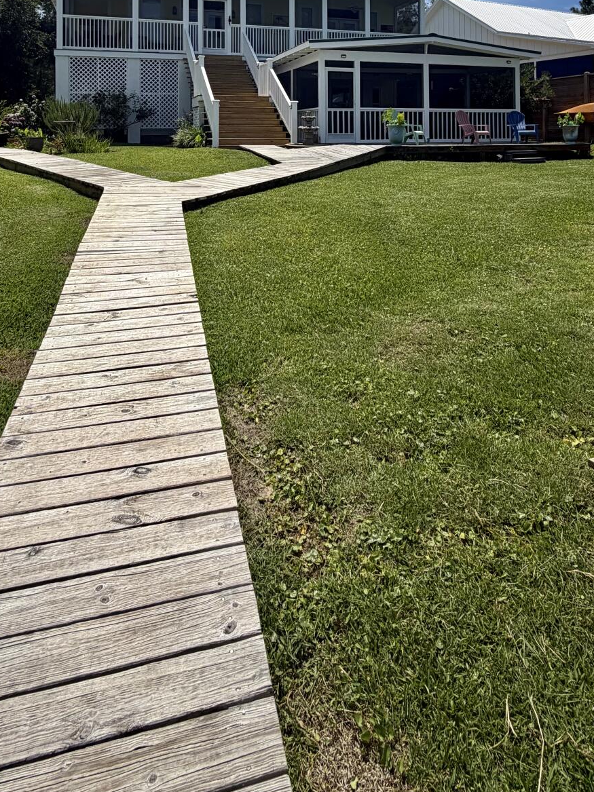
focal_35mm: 24
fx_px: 549
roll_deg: +0.6
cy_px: 126
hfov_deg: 56.8
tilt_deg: +1.2
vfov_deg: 63.4
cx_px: 284
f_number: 2.2
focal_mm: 2.22
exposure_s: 1/1339
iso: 20
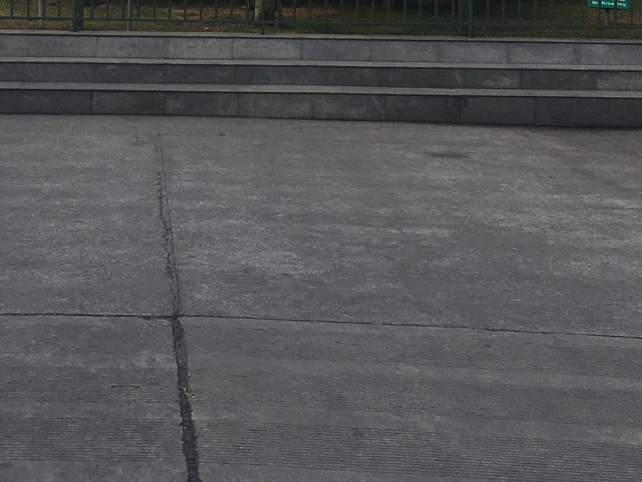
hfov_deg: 24.4
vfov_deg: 17.6
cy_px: -120
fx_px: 1465
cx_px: 138
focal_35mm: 79
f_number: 2.2
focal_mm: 4.15
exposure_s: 1/668
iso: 25
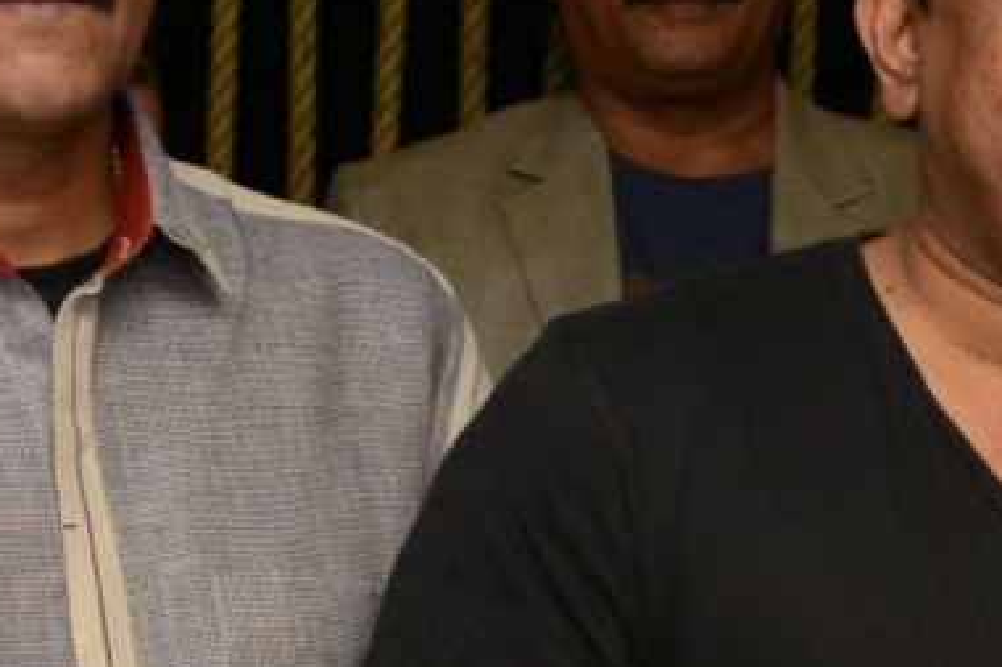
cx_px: 1154
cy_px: 949
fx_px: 4451
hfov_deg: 12.6
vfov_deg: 8.4
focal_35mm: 160
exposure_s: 1/125
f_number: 5.6
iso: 800
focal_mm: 27
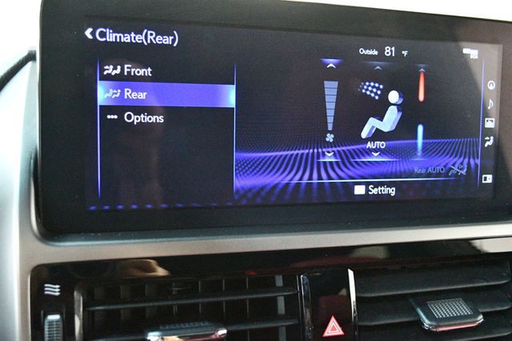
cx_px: 256
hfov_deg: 49.6
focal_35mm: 39
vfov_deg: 34.2
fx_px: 554
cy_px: 170
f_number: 4.2
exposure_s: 1/40
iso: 12800
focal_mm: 26
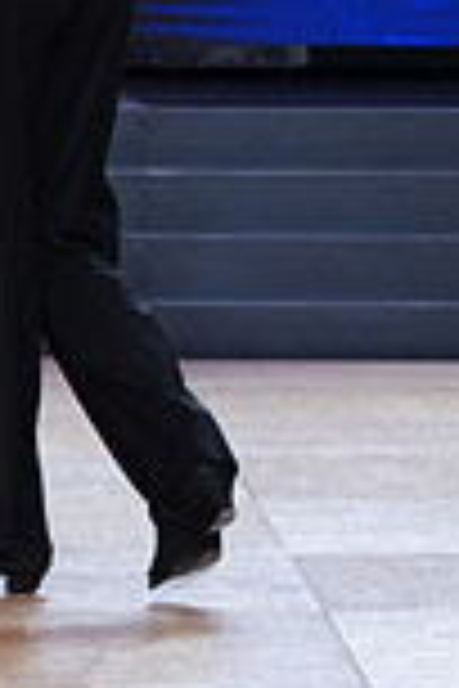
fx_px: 7018
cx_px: -227
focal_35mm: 367
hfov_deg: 3.7
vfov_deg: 5.6
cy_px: -180
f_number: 4
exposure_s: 1/400
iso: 1000
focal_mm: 97
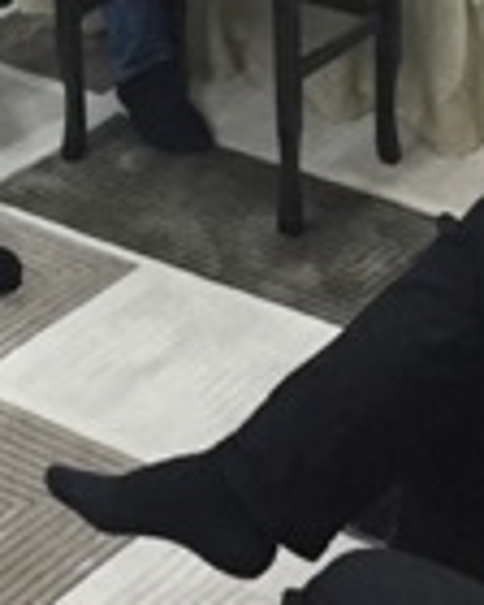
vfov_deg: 14.2
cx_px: 56
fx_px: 2310
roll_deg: +0.3
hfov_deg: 11.9
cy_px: -242
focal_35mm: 129
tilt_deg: -16.5
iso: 250
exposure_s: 1/33
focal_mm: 4.15
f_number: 2.2
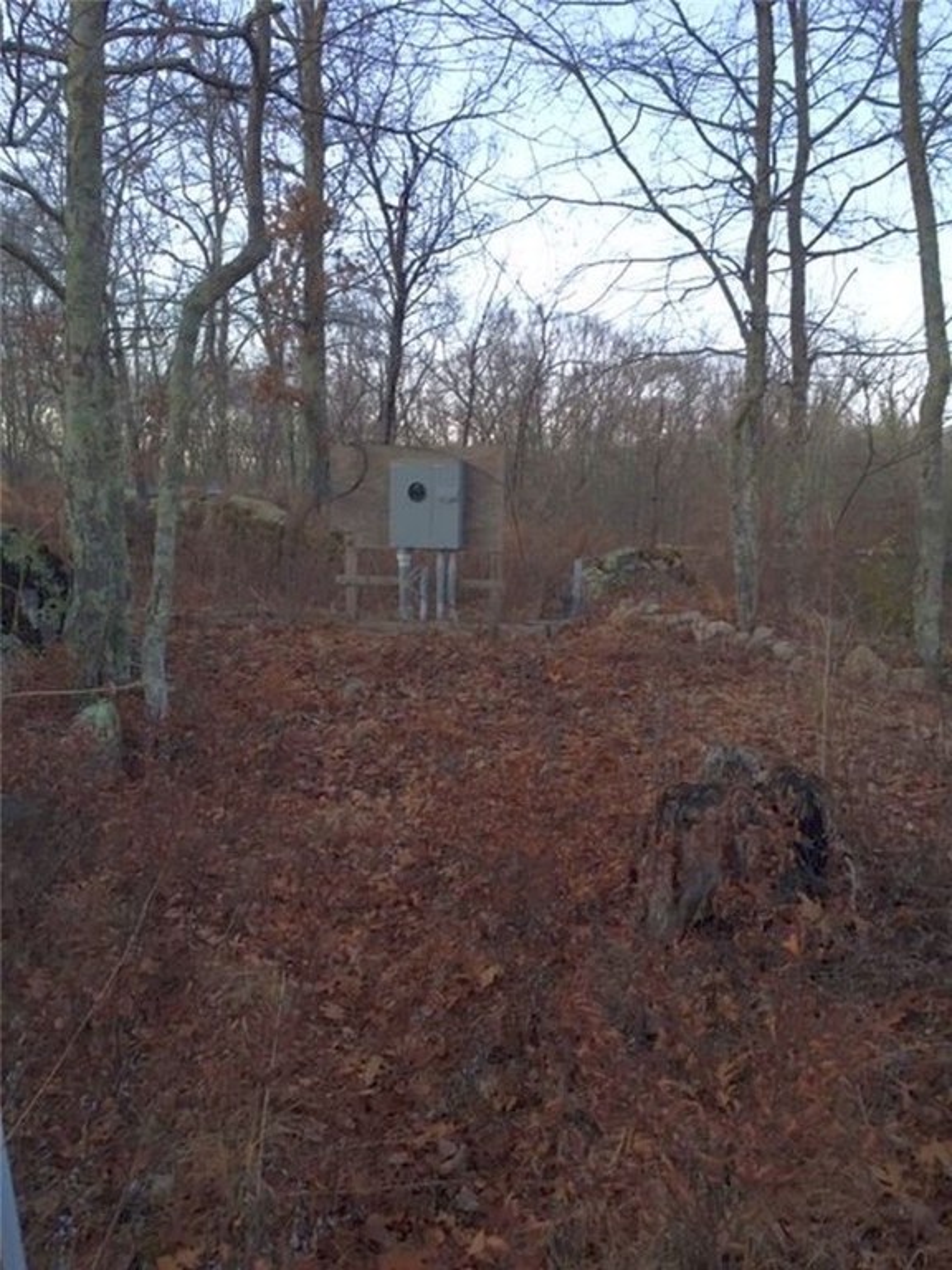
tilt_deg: -3.9
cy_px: 635
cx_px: 476
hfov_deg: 48.2
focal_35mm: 29
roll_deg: -0.7
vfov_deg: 61.7
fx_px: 1063
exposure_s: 1/30
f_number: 2.2
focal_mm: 4.15
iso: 160
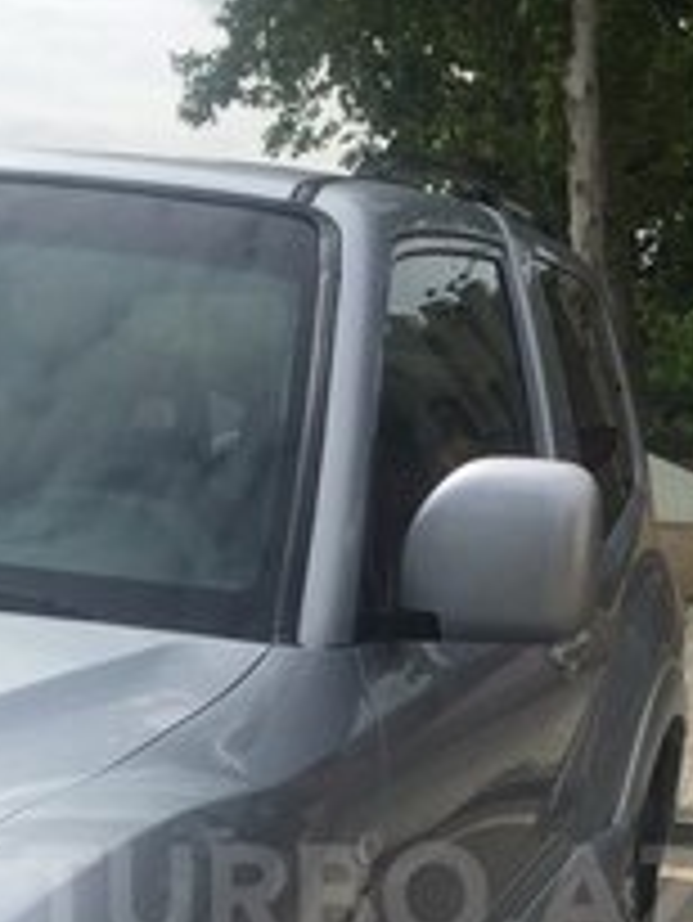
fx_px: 1867
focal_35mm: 70
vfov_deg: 26.5
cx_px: 369
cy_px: 895
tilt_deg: -14.8
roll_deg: -4.2
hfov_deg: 21.0
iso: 32
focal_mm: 4.15
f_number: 2.2
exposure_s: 1/2639
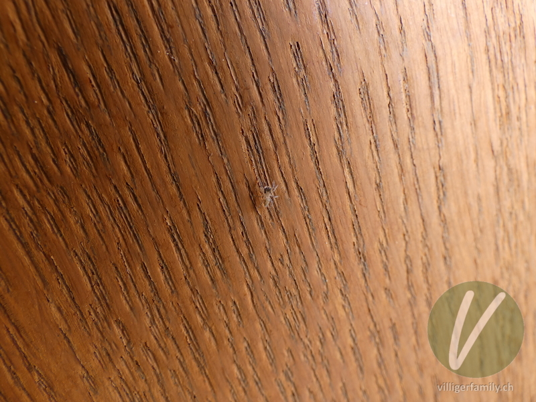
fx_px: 310
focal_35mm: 20
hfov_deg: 81.7
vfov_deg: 66.0
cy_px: 201
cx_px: 268
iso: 80
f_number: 2.8
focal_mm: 3.6
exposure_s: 1/80
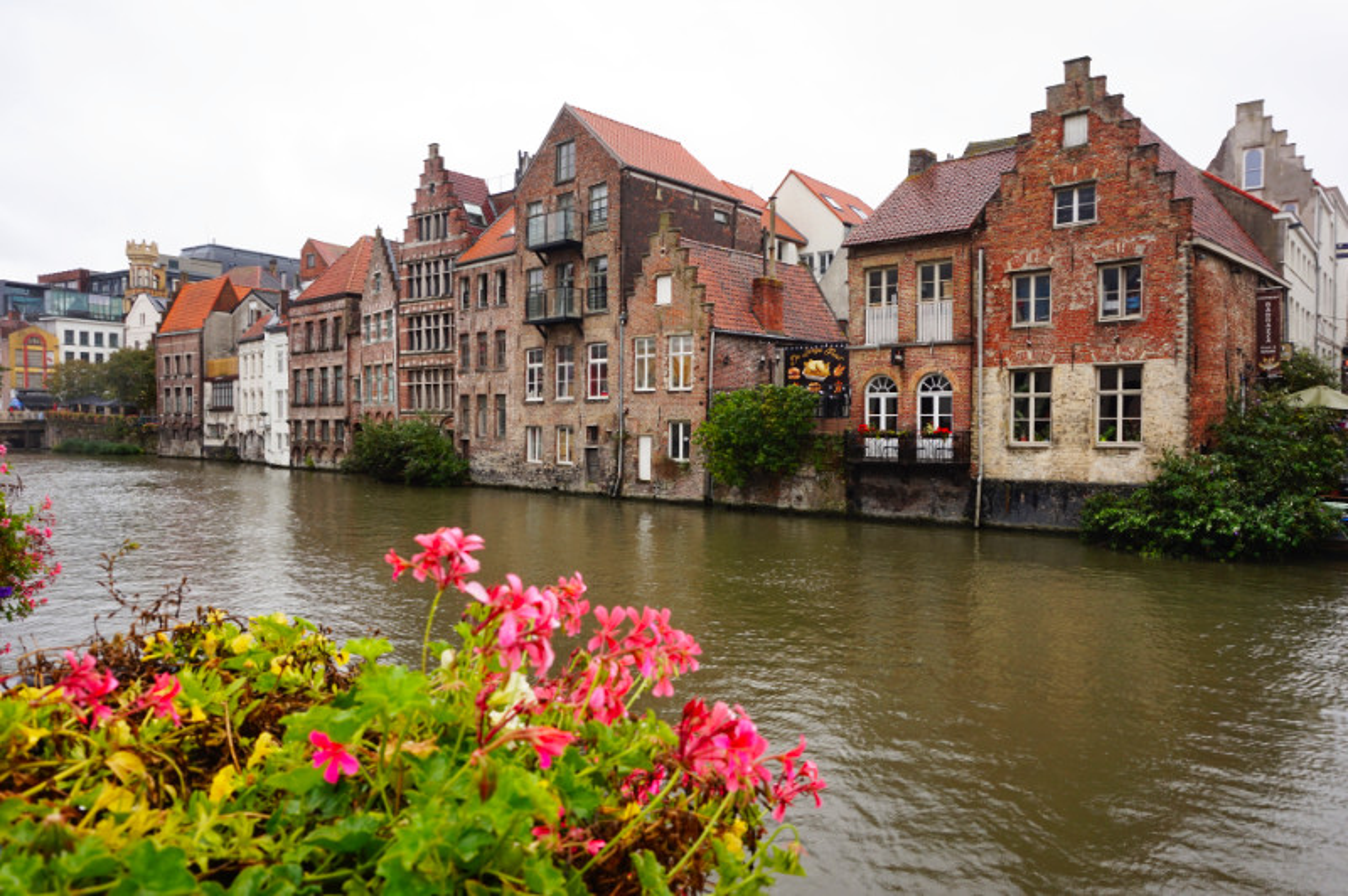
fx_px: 898
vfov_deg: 53.1
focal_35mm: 24
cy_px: 448
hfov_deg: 73.8
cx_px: 674
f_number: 7.1
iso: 100
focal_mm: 16
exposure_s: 1/80
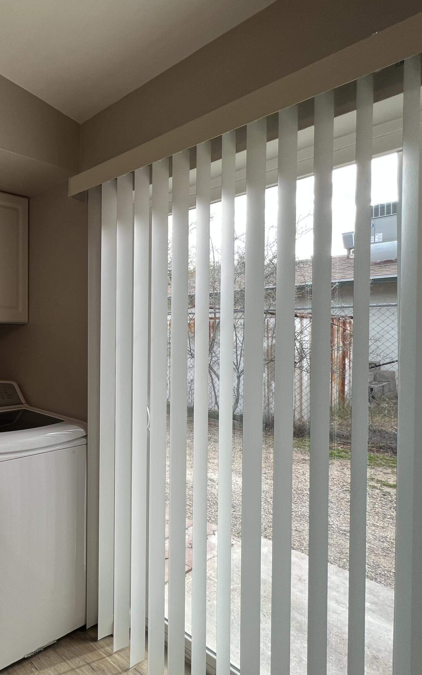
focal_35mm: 19
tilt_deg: -0.9
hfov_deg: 48.0
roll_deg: +0.3
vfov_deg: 88.0
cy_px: 341
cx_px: -24
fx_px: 350
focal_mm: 1.57
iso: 40
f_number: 1.8
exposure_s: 1/120
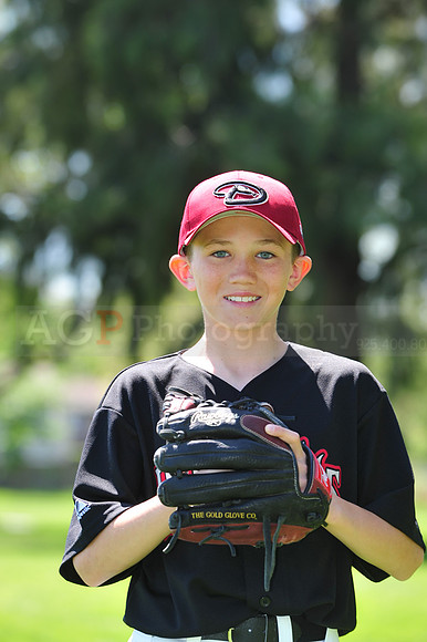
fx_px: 3562
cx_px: 214
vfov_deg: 10.3
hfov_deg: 6.9
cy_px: 321
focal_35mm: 200
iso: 200
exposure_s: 1/160
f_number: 7.1
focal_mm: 200
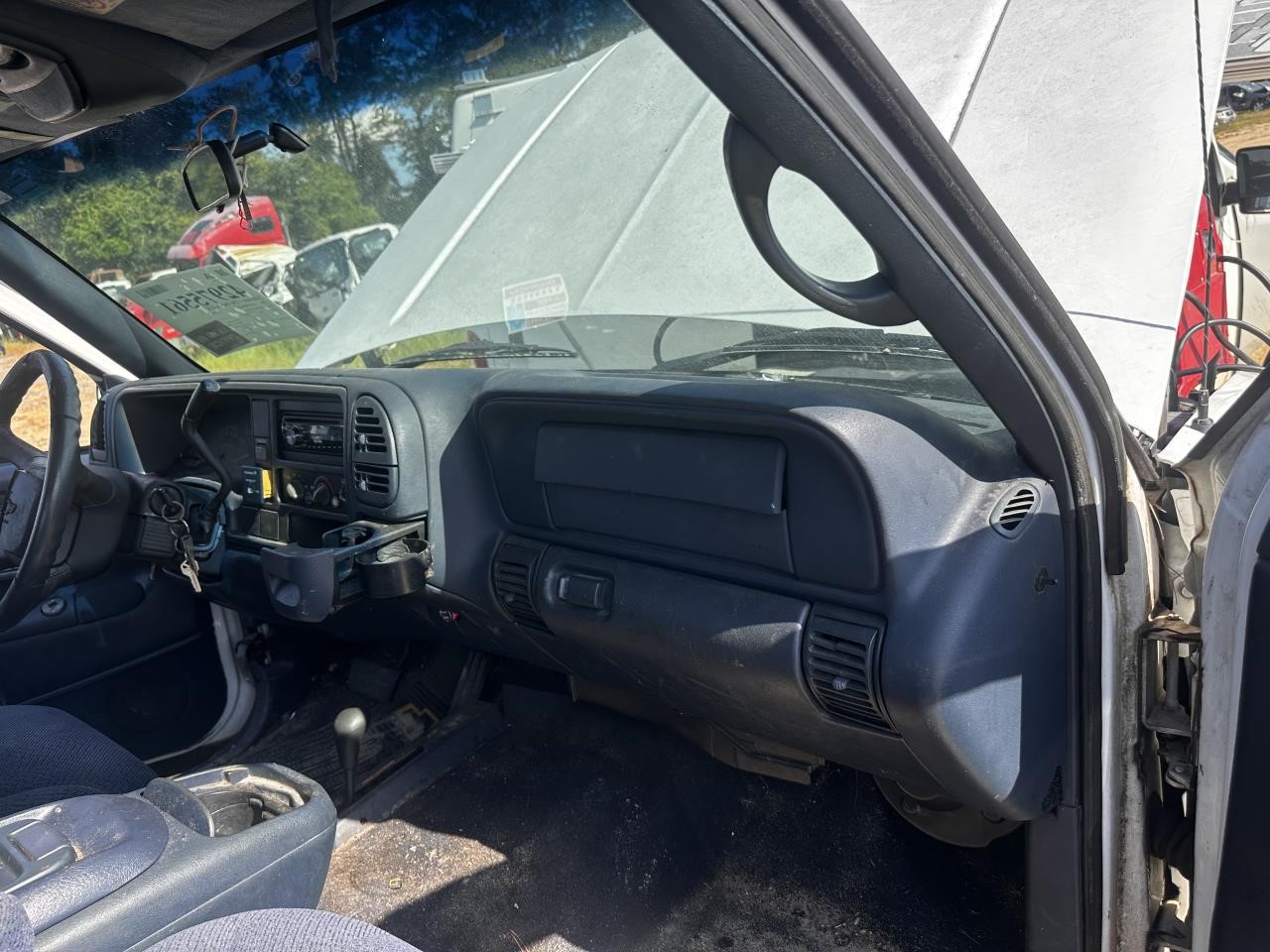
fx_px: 881
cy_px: 476
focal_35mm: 24
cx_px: 635
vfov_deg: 56.8
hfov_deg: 71.6
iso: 80
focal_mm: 6.86
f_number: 1.78
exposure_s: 1/1357
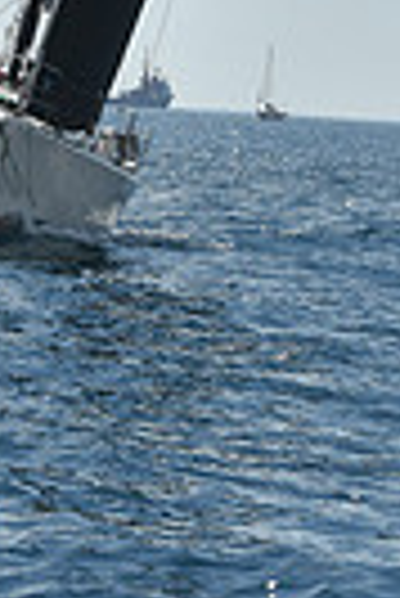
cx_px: 231
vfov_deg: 5.1
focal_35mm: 401
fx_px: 6665
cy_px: -180
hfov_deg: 3.4
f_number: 13
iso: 250
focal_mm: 92
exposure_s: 1/800
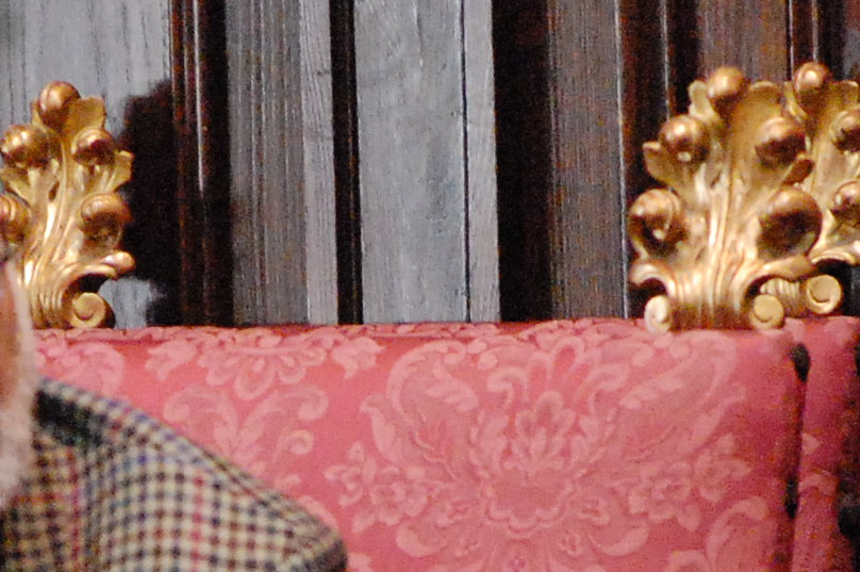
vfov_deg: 1.6
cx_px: 444
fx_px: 19998
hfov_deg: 2.5
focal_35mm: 838
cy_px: 519
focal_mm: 150
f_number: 5.3
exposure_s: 1/25
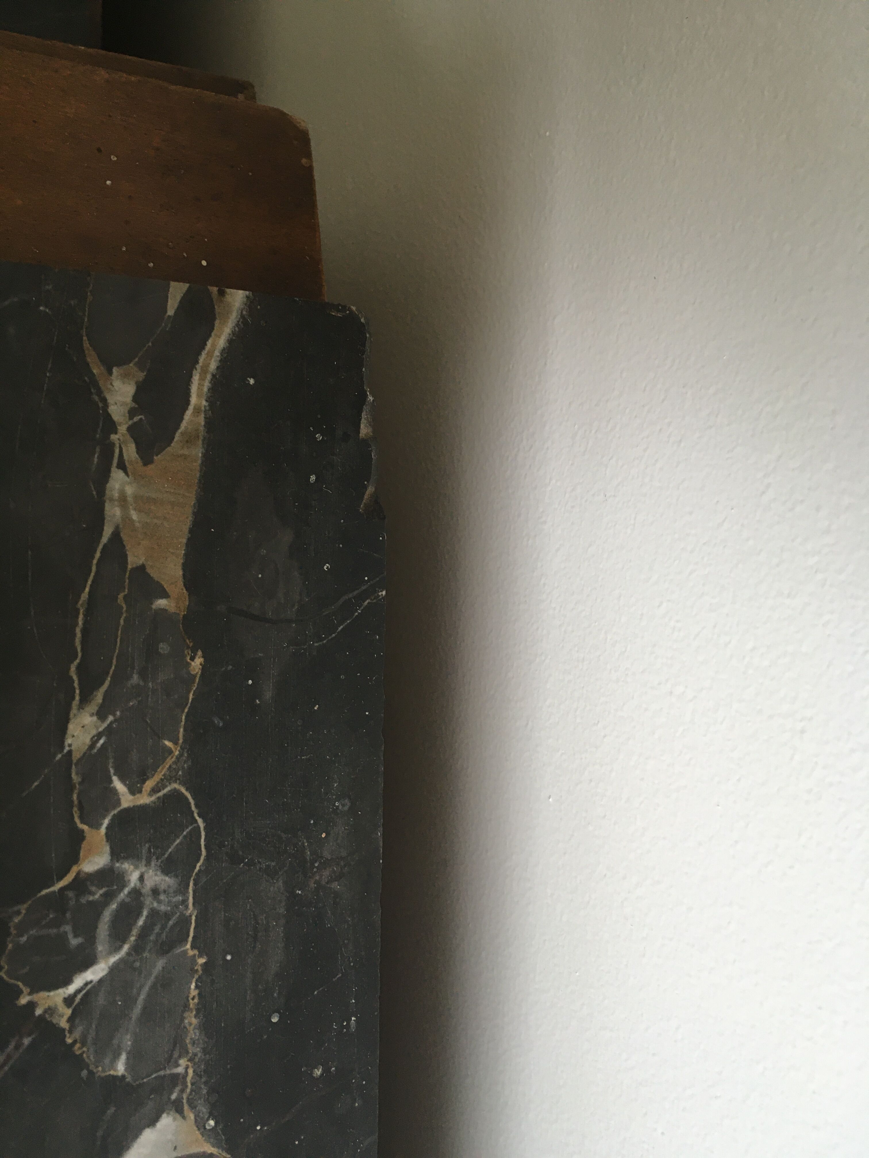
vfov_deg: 61.7
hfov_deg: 48.2
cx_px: 434
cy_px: 579
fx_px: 971
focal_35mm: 29
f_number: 2.2
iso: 100
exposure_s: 1/33
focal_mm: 4.15
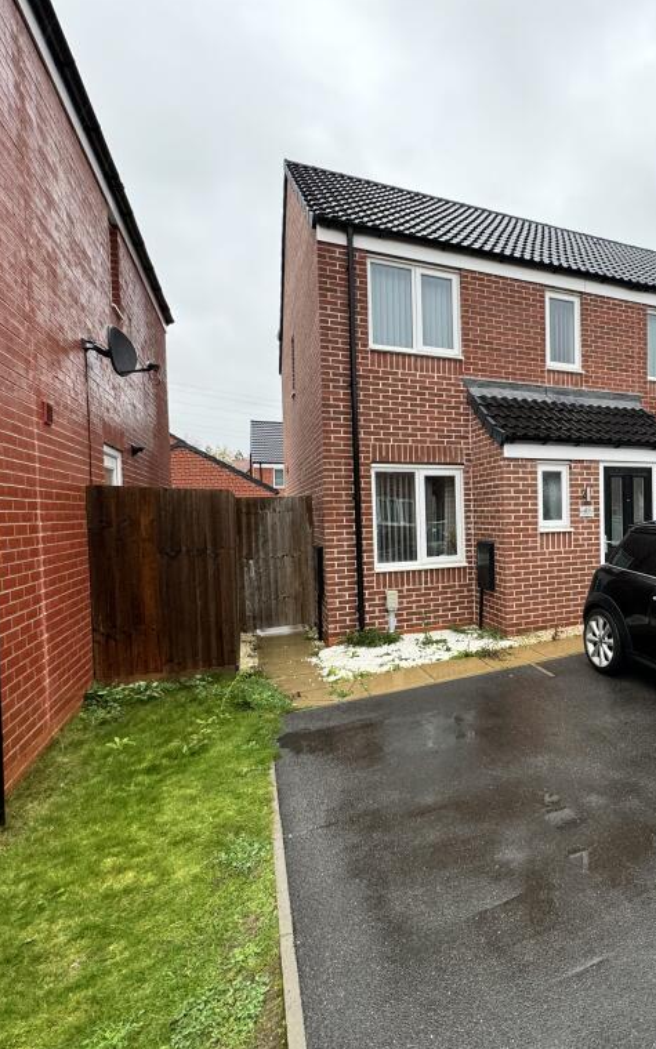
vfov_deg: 85.1
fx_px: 572
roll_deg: +1.5
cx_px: 544
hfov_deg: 54.6
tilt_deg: -1.8
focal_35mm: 20
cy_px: 524
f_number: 2.2
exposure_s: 1/99
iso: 100
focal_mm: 2.22
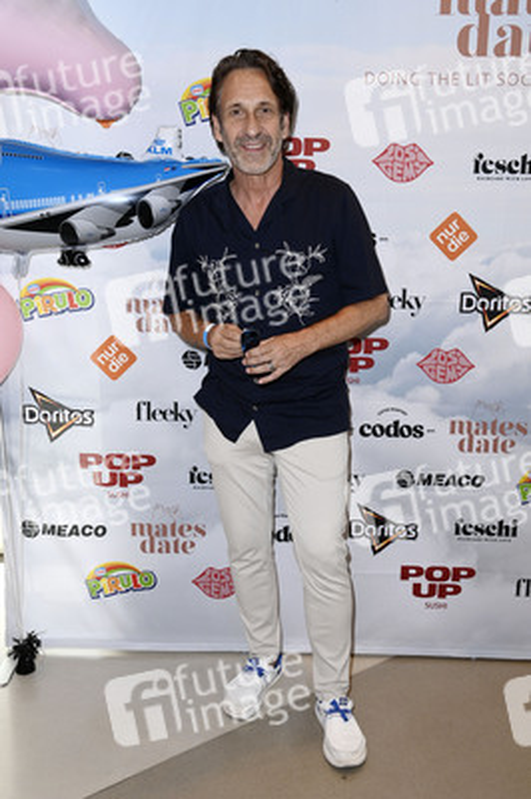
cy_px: 400
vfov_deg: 50.7
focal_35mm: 38
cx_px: 266
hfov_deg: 35.0
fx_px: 842
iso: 1250
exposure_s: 1/250
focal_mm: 38
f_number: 6.3
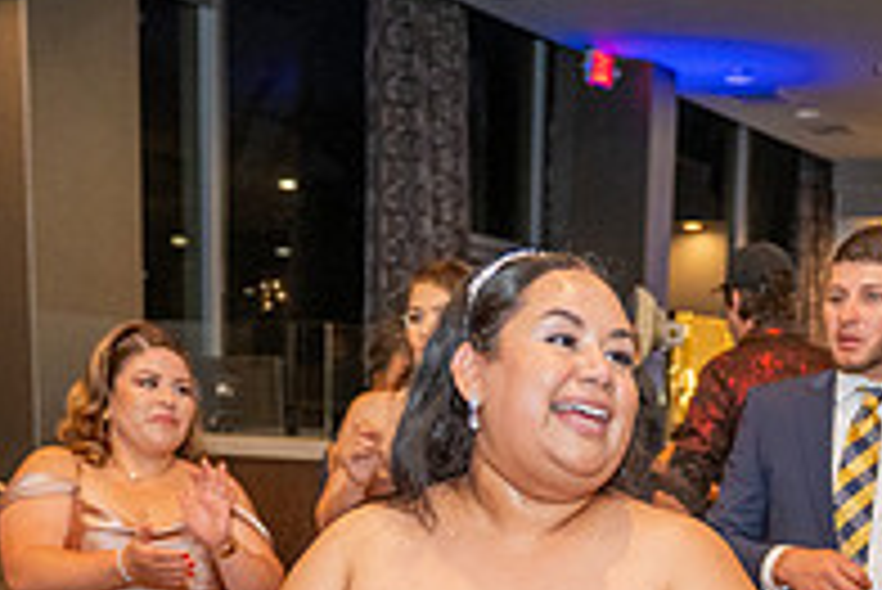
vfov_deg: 17.8
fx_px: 1741
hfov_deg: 28.3
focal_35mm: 71
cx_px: 576
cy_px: 804
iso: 2500
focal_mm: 24
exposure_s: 1/200
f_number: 2.8
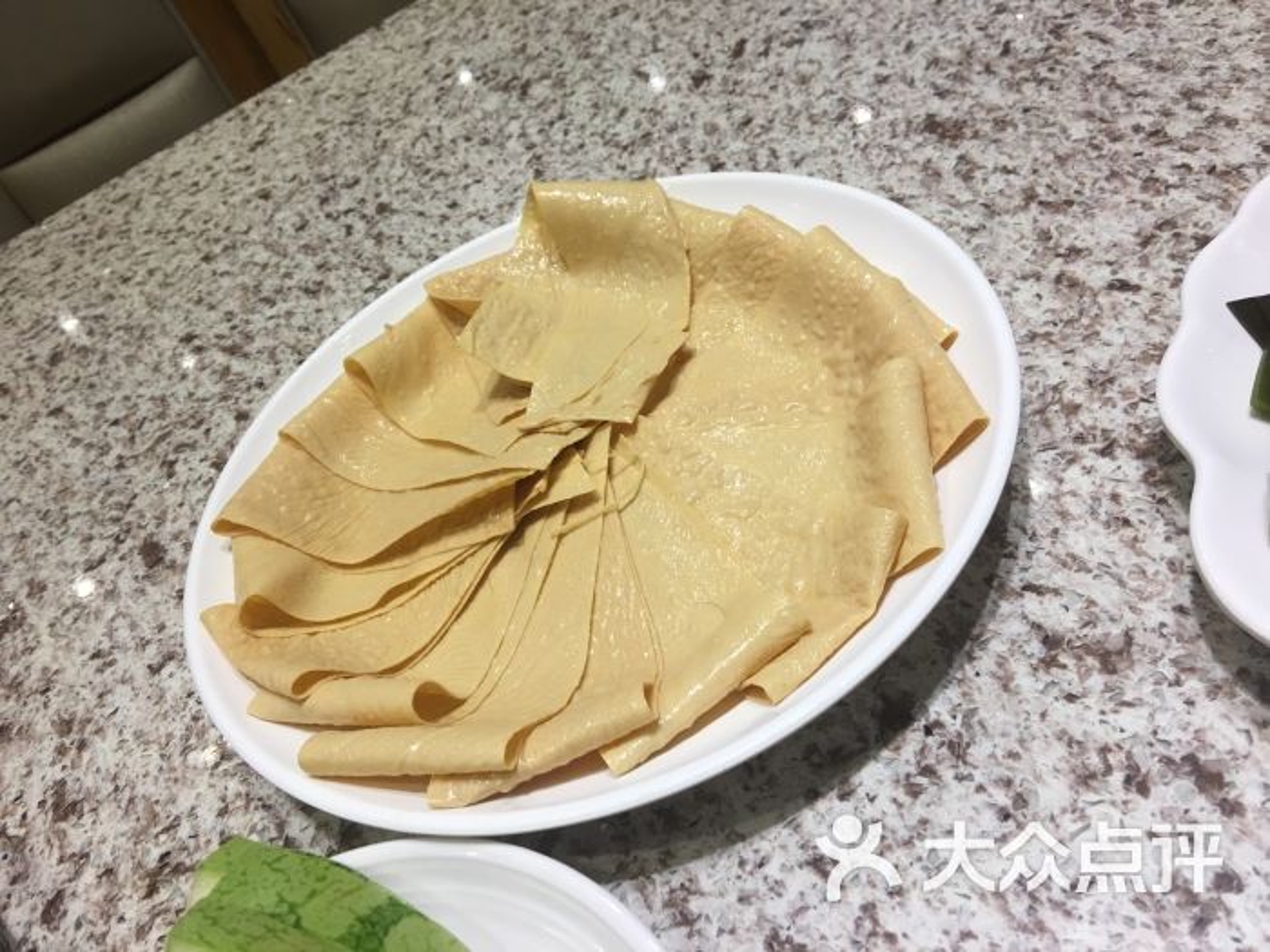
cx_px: 635
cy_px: 476
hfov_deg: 61.7
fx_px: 1064
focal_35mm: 29
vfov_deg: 48.2
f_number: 2.2
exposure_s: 1/33
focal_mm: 4.15
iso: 50
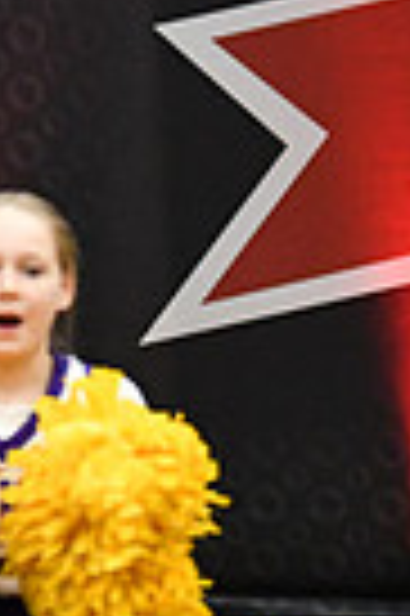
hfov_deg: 1.9
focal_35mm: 737
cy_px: 79
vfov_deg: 2.8
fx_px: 12621
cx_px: -730
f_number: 2.8
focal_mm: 116
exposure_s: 1/800
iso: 5000
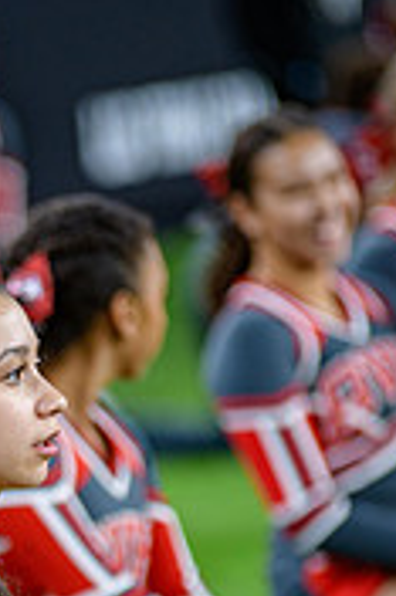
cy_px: 535
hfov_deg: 3.0
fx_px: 7621
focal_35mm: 461
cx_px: -24
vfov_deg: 4.5
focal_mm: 180
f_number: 2.8
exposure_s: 1/400
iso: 1000
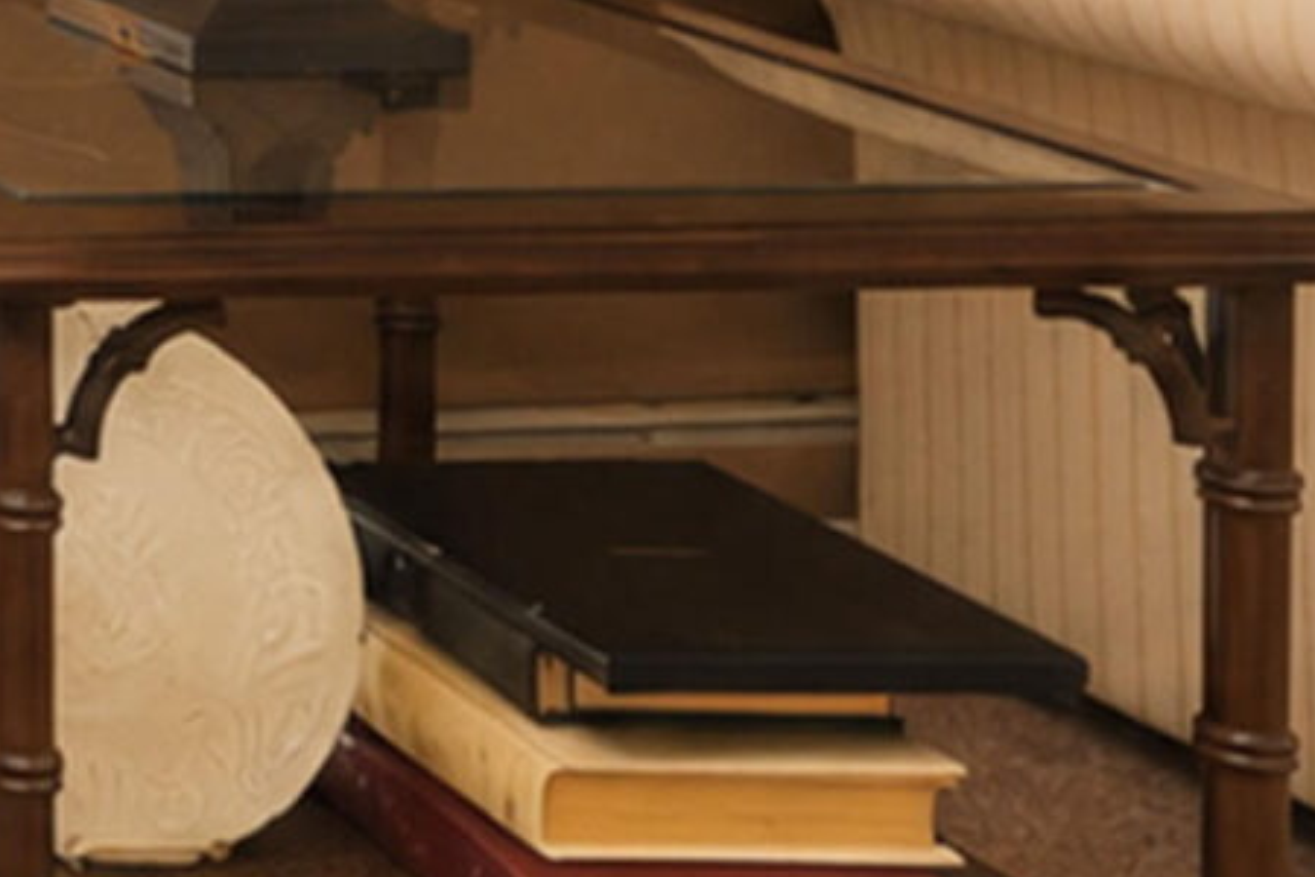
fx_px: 3324
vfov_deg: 13.7
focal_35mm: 91
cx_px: -1619
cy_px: -618
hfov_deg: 15.5
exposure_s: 1/50
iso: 64
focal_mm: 16
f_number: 5
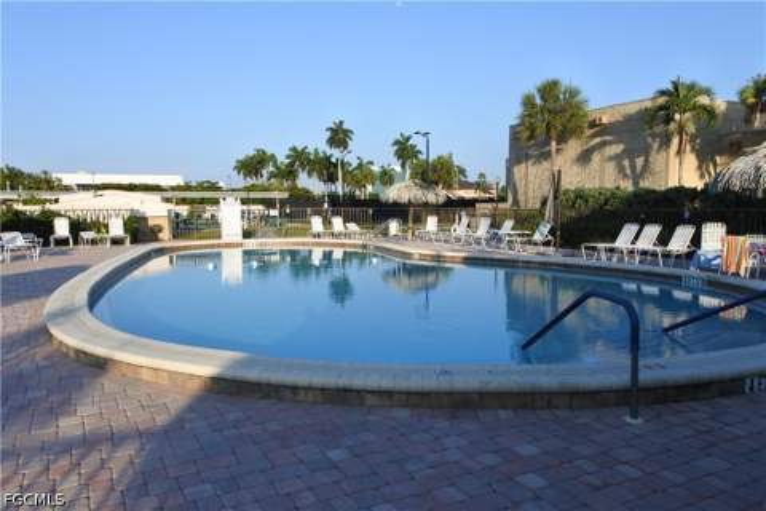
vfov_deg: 47.9
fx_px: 574
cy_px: 256
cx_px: 383
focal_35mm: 27
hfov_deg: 67.4
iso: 160
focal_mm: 10
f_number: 5.6
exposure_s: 1/400
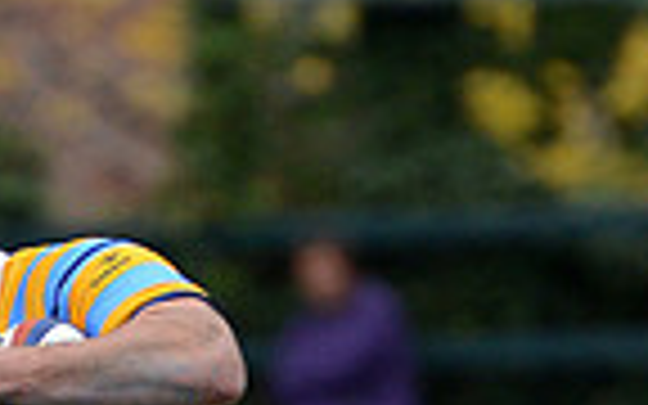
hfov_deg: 1.8
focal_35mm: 1152
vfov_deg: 1.1
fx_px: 20344
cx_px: -320
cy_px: 749
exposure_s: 1/500
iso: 1600
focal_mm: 280
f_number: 4
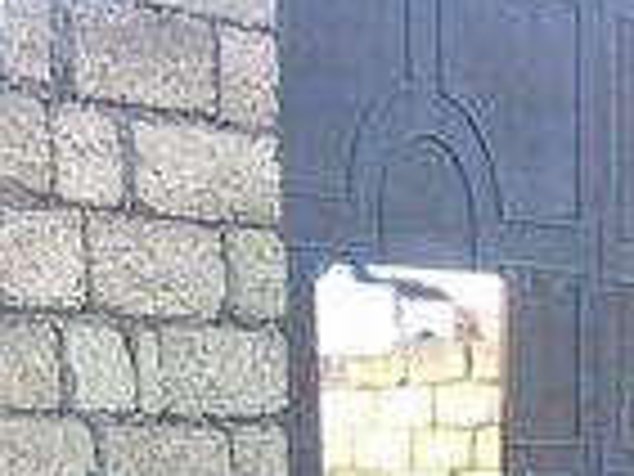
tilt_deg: -18.0
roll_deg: +1.6
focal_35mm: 102
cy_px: 1100
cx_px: 400
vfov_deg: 12.0
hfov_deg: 19.2
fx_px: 1870
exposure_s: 1/111
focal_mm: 4.15
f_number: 2.2
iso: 32
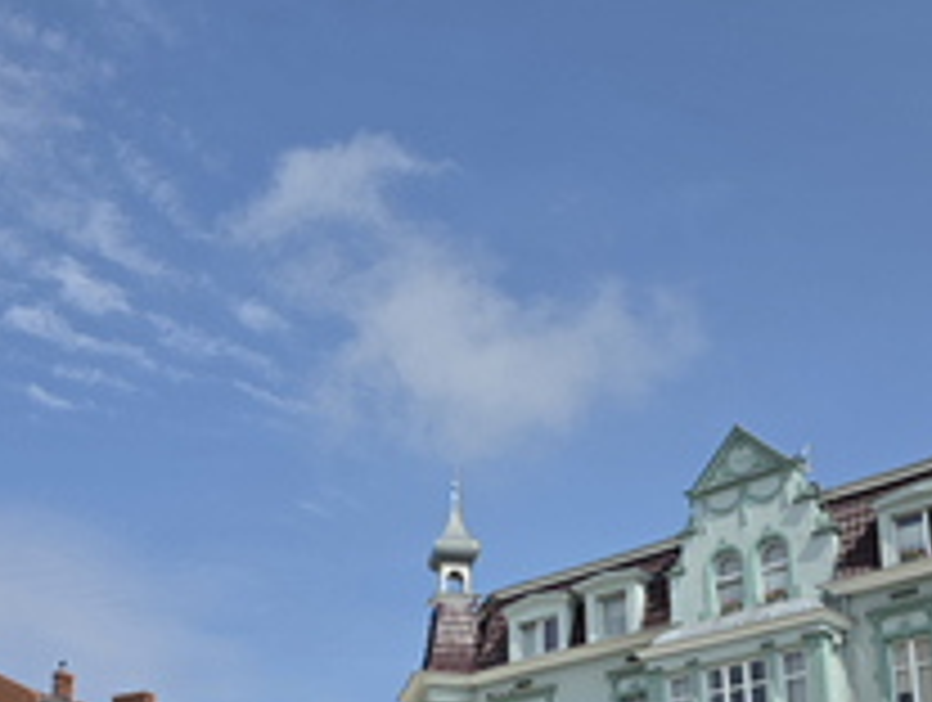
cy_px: 686
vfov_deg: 27.2
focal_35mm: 51
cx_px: 419
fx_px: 1376
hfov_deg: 37.4
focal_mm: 6.5
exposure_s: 1/7939
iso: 50
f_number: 1.4
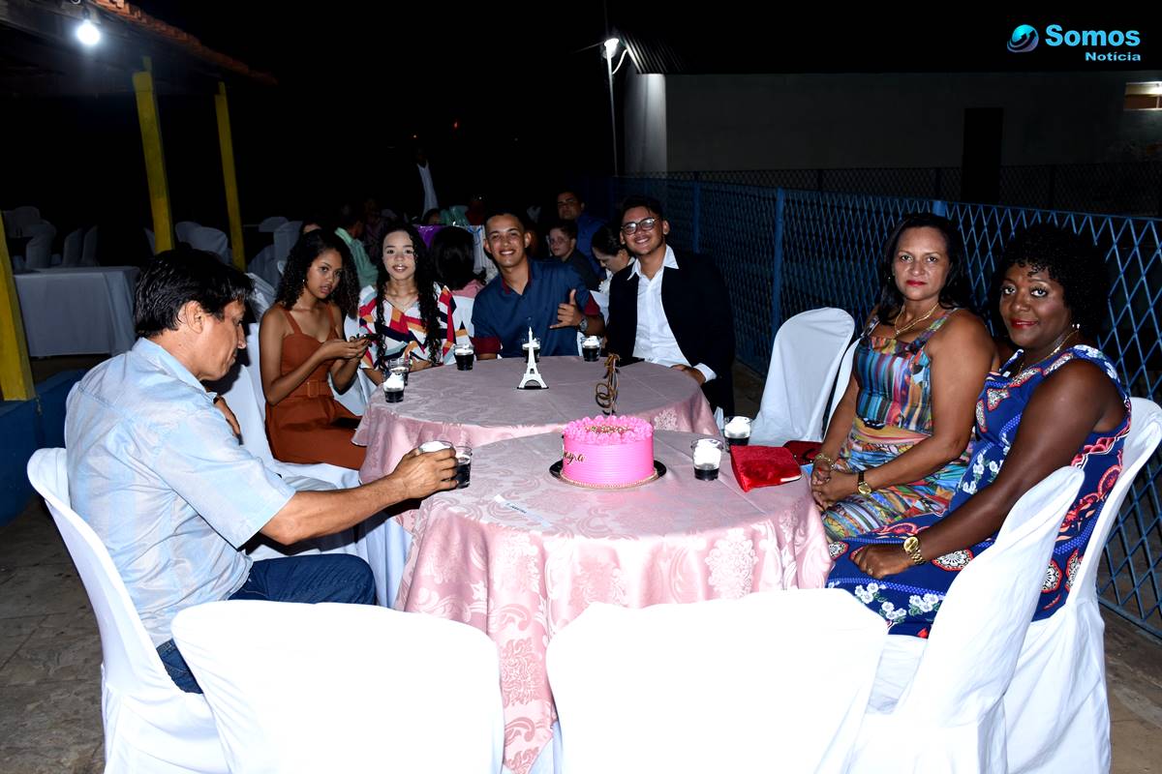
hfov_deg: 57.2
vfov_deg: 40.0
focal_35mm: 33
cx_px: 581
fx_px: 1065
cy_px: 387
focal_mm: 22
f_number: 3.5
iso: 640
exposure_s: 1/80
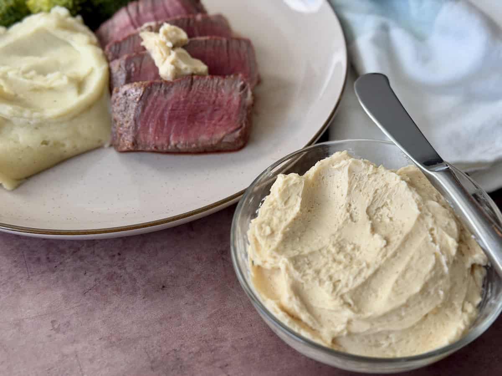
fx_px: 696
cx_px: 251
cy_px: 188
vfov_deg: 30.3
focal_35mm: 48
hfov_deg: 39.7
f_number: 1.8
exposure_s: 1/120
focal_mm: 6.8
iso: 64
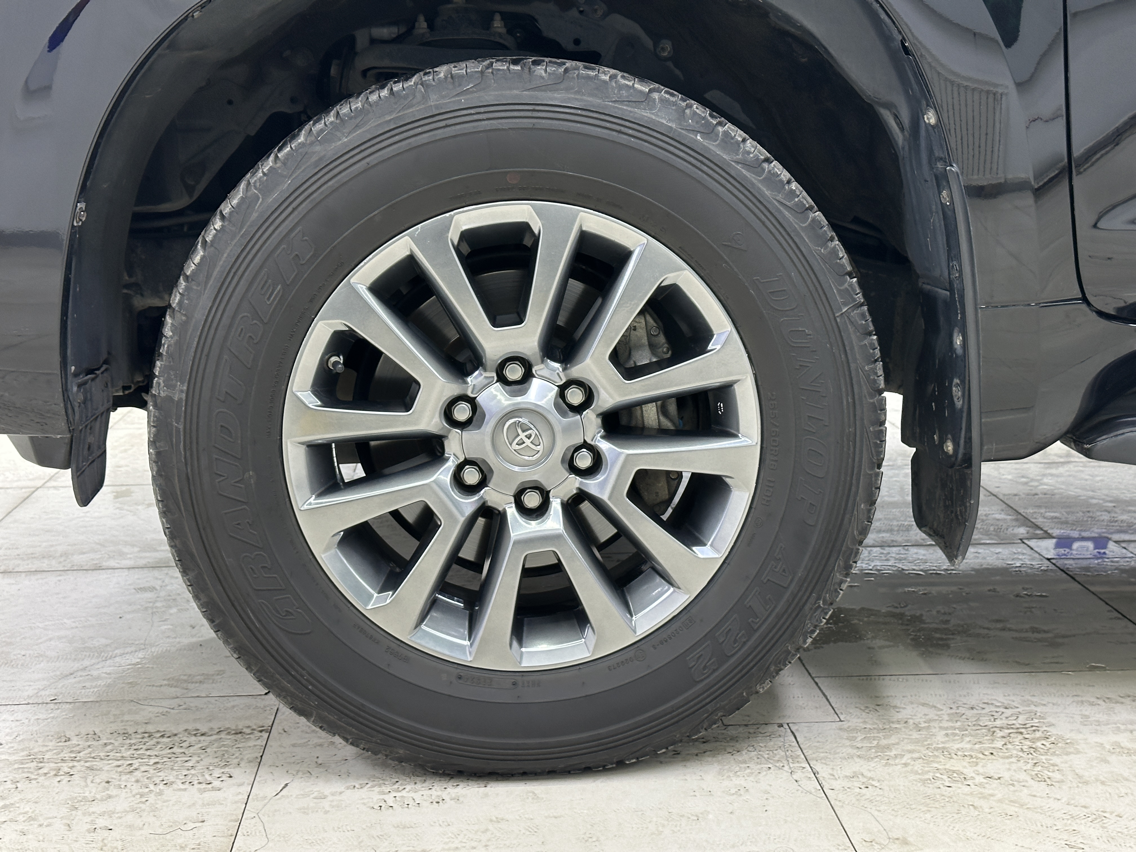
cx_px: 568
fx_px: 1575
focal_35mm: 48
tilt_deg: -10.6
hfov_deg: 39.7
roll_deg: +1.1
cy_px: 426
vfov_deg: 30.3
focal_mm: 6.86
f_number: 1.78
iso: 160
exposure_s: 1/50
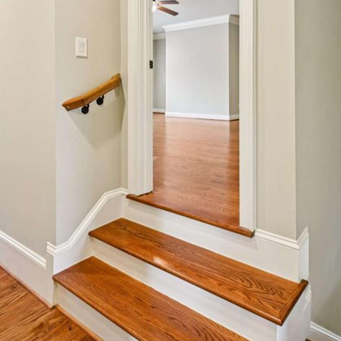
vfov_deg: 56.7
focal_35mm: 27
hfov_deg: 58.3
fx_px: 301
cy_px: 93
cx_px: 213
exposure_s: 1/15
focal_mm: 14
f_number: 8
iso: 900
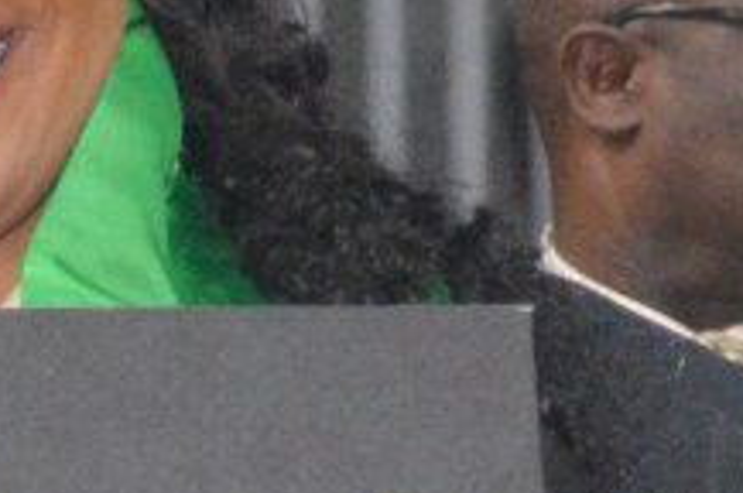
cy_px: 777
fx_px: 10016
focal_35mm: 486
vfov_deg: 2.8
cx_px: -757
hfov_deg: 4.2
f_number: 5.3
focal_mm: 44
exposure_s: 1/60
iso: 2500
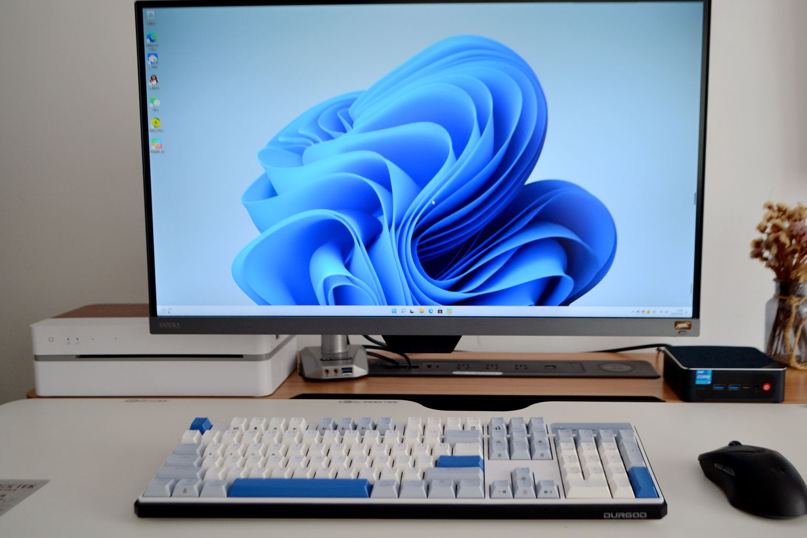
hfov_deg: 60.1
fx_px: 695
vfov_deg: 42.3
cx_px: 457
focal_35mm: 31
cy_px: 249
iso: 400
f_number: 4
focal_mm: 18
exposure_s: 1/60
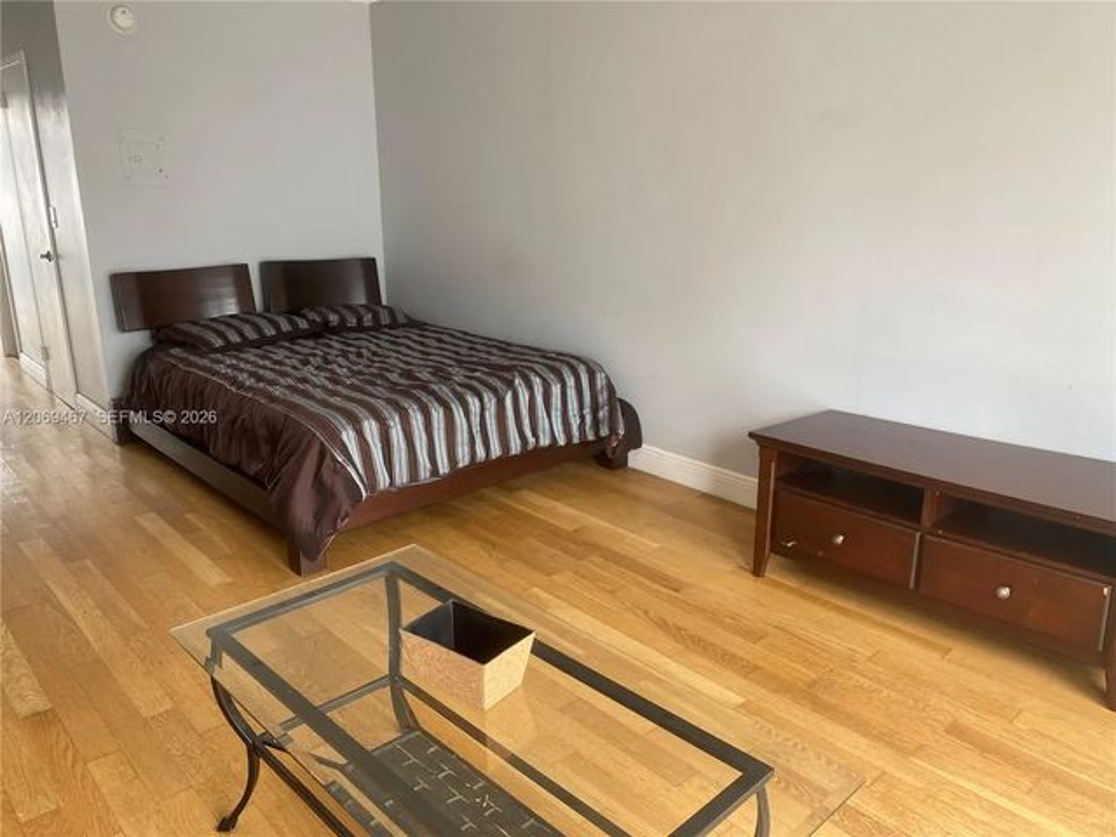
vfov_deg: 53.1
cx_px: 558
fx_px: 838
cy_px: 418
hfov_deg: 67.3
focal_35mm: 26
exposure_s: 1/122
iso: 80
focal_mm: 4.25
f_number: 1.8
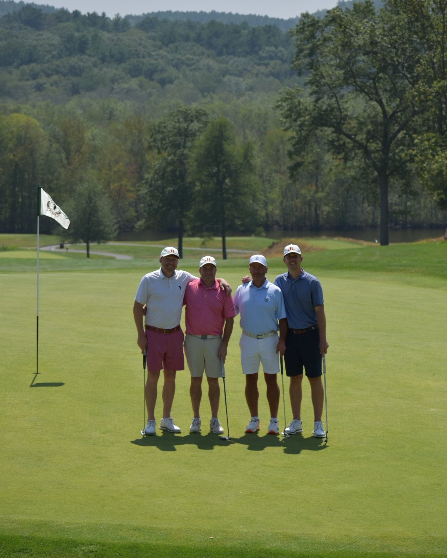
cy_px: 267
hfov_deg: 10.1
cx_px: 224
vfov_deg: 12.6
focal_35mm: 153
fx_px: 2530
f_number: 5.6
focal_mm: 90
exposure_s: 1/2000
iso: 200
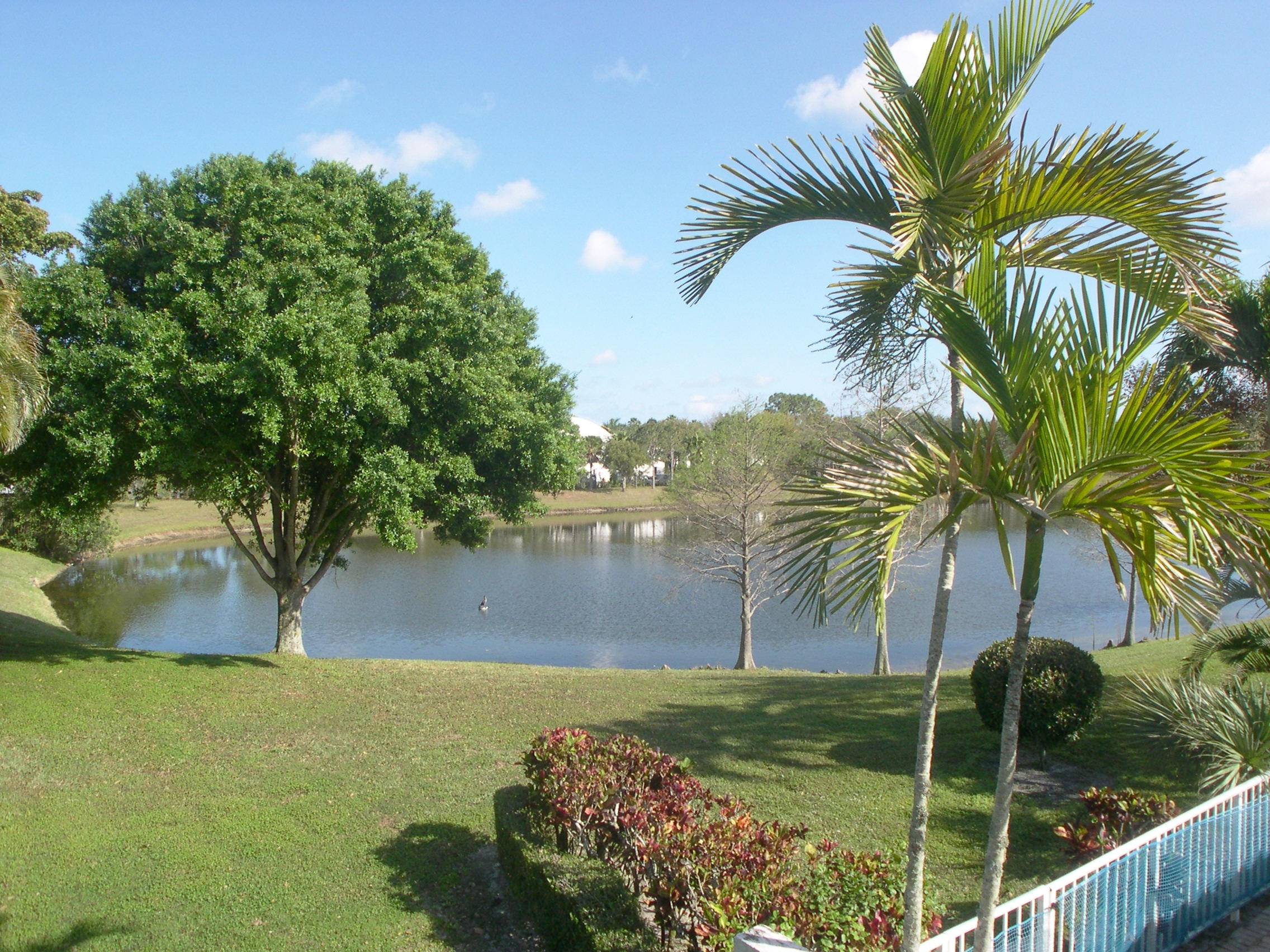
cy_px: 476
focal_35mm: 38
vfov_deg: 37.7
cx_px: 635
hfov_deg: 49.0
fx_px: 1394
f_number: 7.6
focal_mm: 8
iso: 100
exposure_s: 1/135
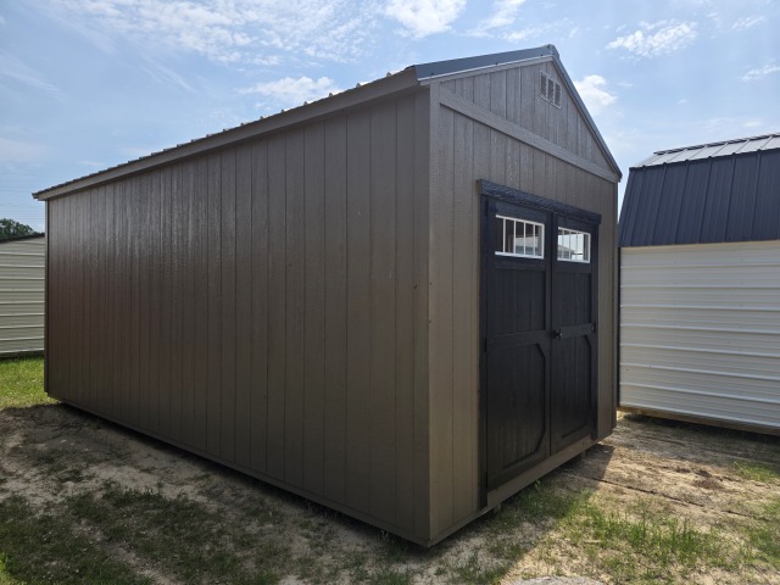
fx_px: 518
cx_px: 390
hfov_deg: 73.9
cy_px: 292
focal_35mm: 23
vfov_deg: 58.9
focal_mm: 6.3
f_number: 1.7
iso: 80
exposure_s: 1/7061
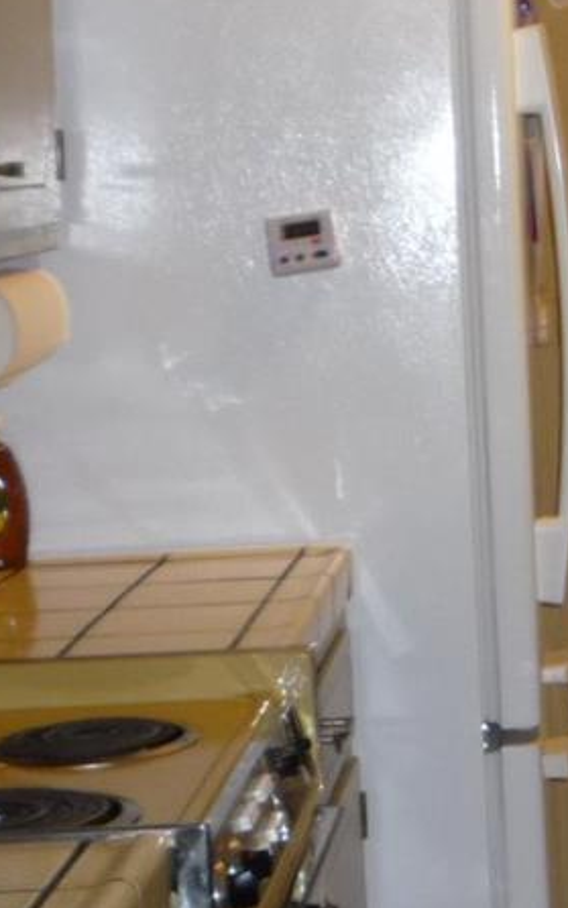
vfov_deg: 19.4
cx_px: 1112
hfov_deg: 11.2
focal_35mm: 107
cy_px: 401
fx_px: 2648
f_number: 3.3
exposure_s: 1/30
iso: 160
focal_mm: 5.2
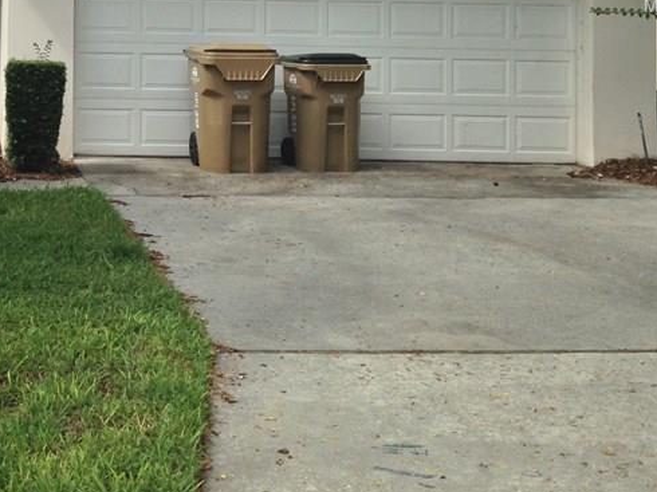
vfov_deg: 20.6
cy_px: 7
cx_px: 39
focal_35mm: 69
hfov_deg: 27.0
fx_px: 1309
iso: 50
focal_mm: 4.12
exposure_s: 1/1290
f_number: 2.4
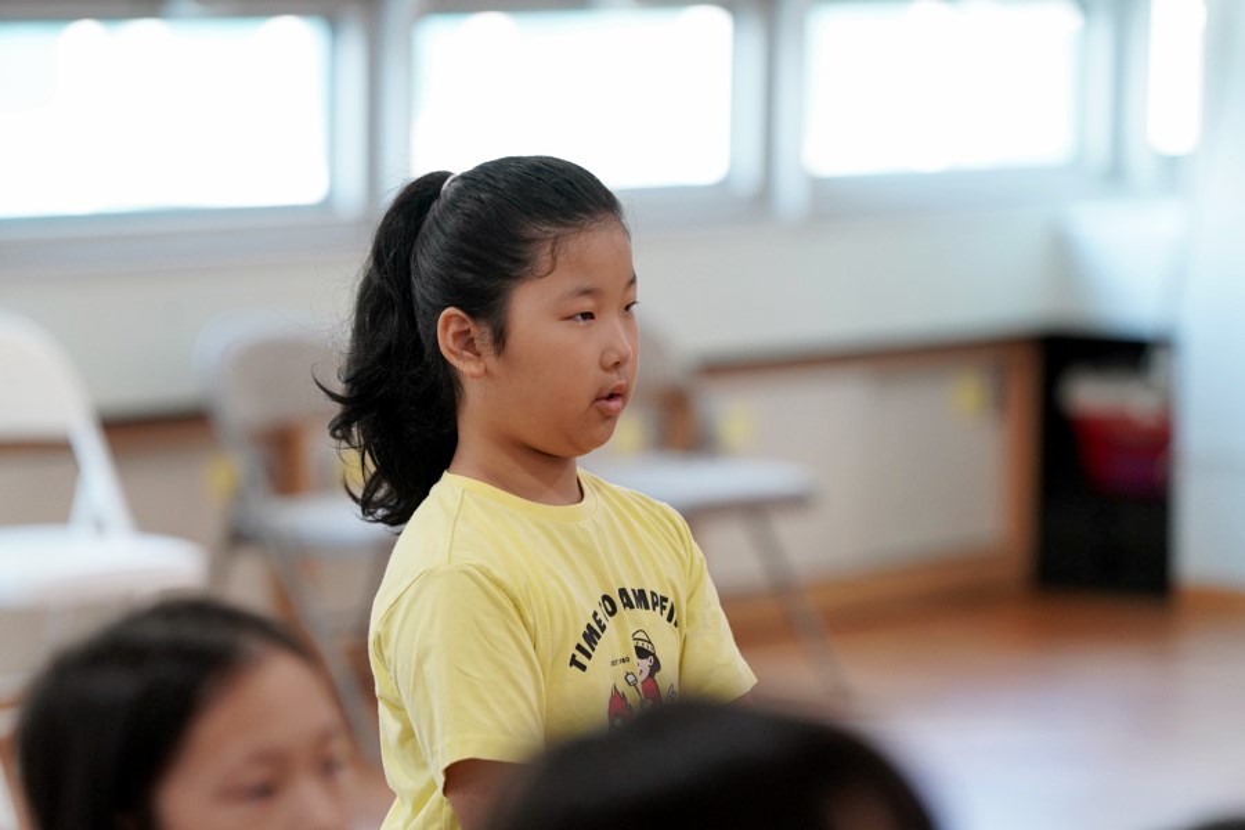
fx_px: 6916
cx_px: 622
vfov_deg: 6.9
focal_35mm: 200
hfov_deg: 10.3
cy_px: 415
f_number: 4
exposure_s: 1/250
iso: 2000
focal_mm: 200
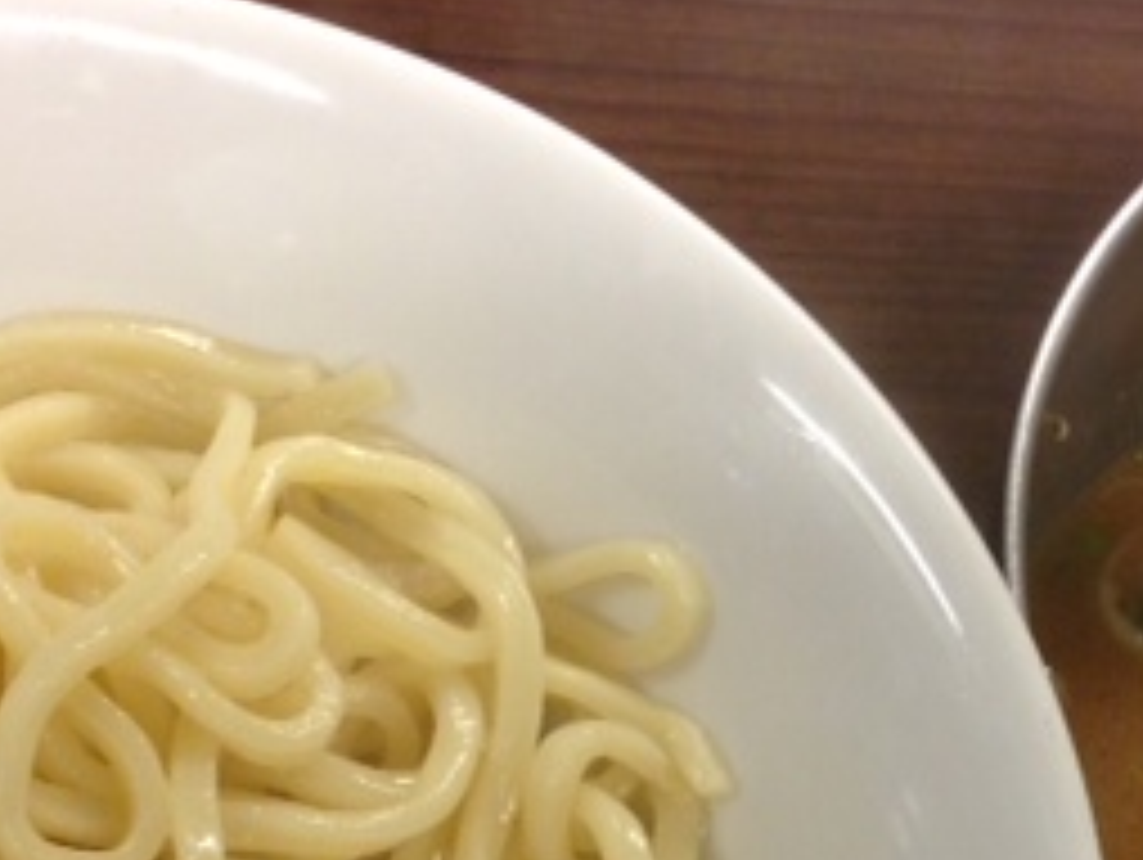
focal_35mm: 83
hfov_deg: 23.5
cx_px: 644
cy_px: 1058
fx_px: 2743
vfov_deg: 17.0
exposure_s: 1/20
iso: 100
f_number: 2.4
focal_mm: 4.13
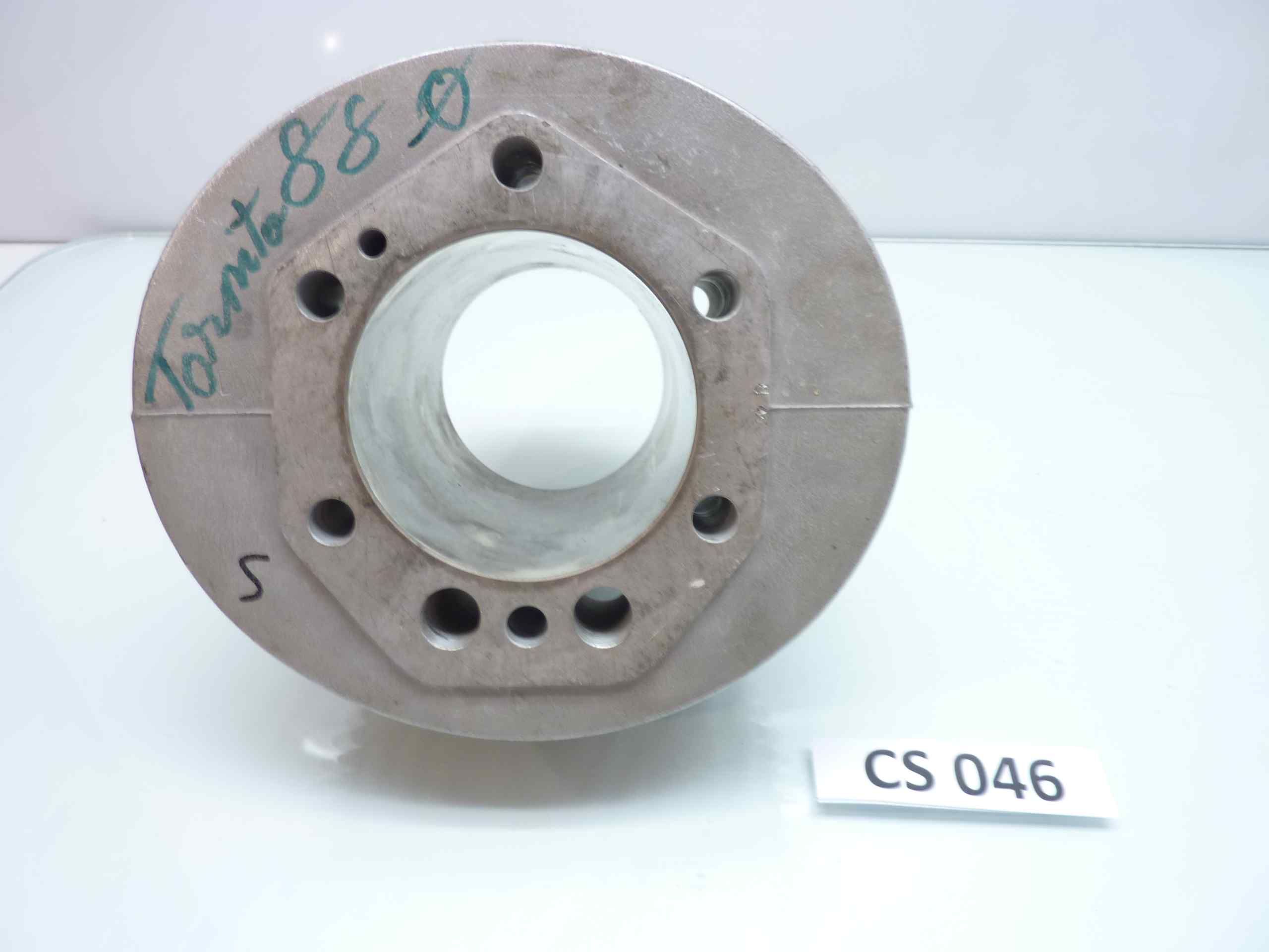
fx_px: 916
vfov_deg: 54.9
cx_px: 634
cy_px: 476
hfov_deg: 69.4
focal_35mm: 25
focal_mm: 4.1
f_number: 3.3
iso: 80
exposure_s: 1/8
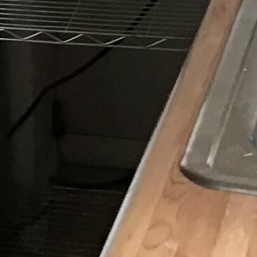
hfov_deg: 7.7
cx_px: -129
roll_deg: +0.1
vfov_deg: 7.5
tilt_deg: -11.8
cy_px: -293
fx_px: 1865
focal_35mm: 222
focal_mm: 3.3
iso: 80
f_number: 2.4
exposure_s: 1/30
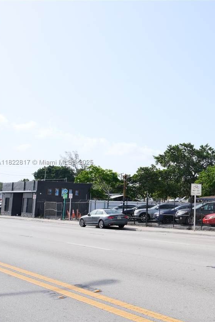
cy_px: 163
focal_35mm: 41
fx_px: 367
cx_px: 240
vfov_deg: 47.4
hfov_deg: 29.3
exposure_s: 1/680
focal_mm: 18
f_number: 5.6
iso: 320
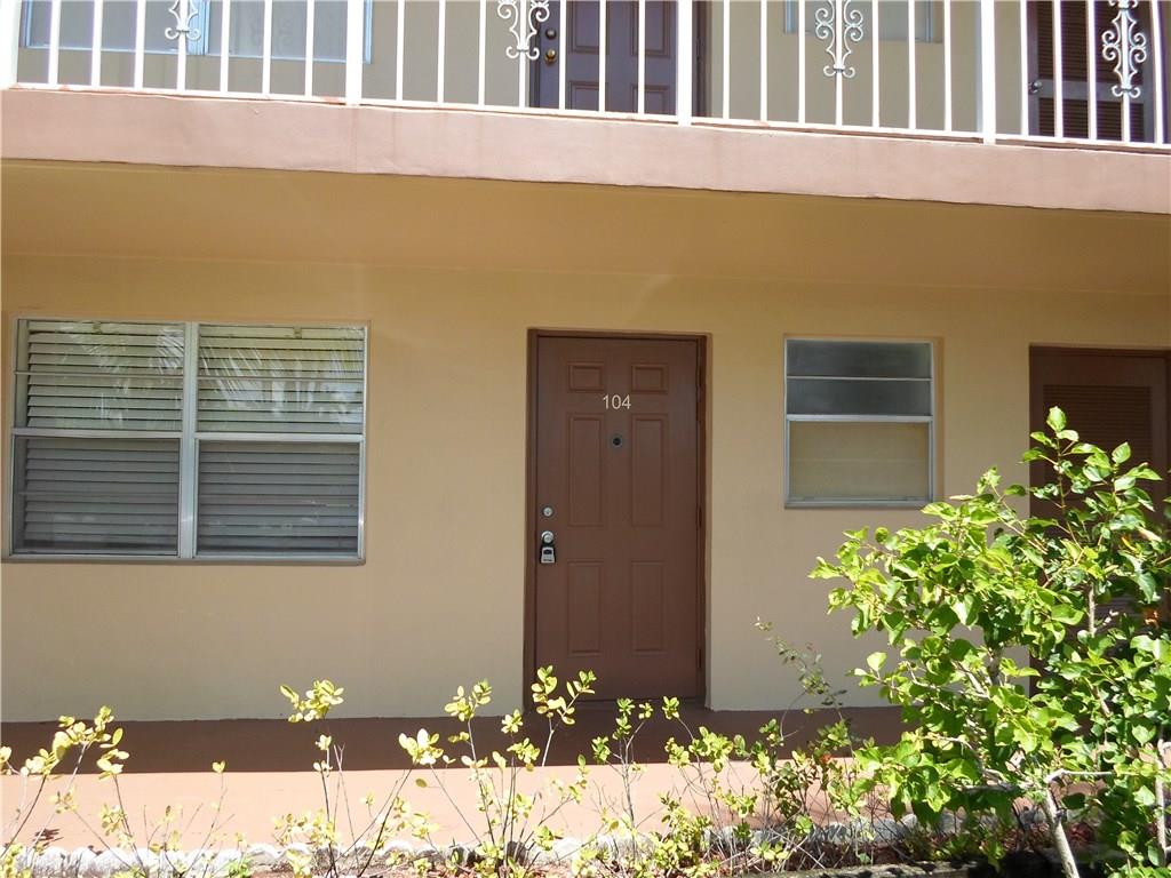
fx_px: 846
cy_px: 439
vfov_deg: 54.9
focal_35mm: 25
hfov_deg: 69.4
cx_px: 586
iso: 80
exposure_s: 1/500
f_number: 2.5
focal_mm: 4.5
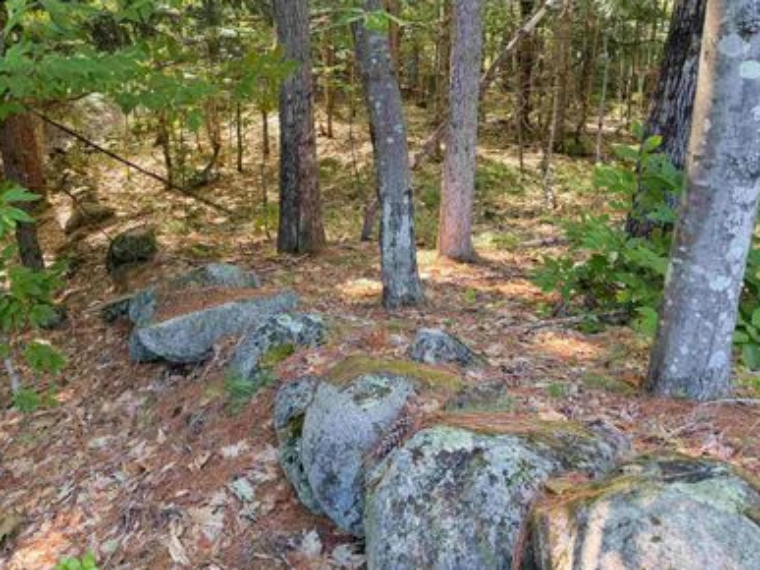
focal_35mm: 31
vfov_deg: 45.3
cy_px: 241
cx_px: 275
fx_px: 680
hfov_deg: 57.5
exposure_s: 1/135
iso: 200
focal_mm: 6.76
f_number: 1.78
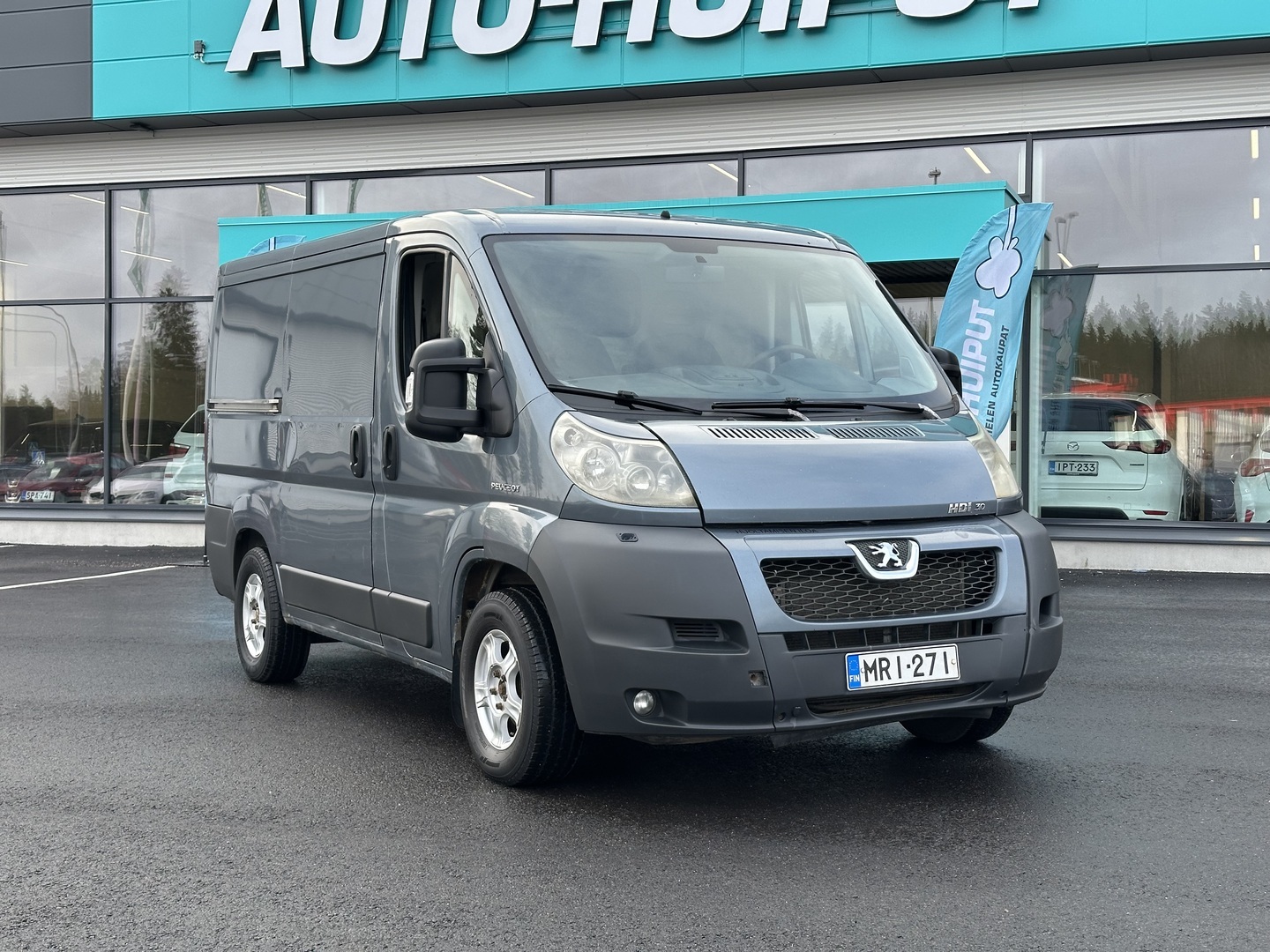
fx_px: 1761
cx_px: 635
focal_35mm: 48
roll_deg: +0.2
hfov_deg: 39.7
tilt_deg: +0.8
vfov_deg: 30.3
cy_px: 476
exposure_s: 1/519
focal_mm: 6.86
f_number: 1.78
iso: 64
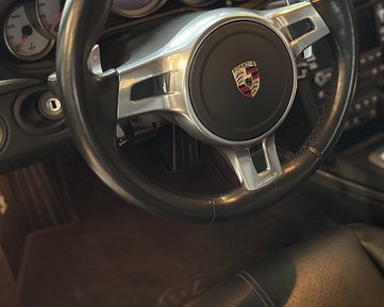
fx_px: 614
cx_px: 306
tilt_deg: -34.3
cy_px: 127
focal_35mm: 54
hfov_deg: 33.7
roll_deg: -0.2
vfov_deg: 28.1
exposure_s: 1/25
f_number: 1.6
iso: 640
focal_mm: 5.1
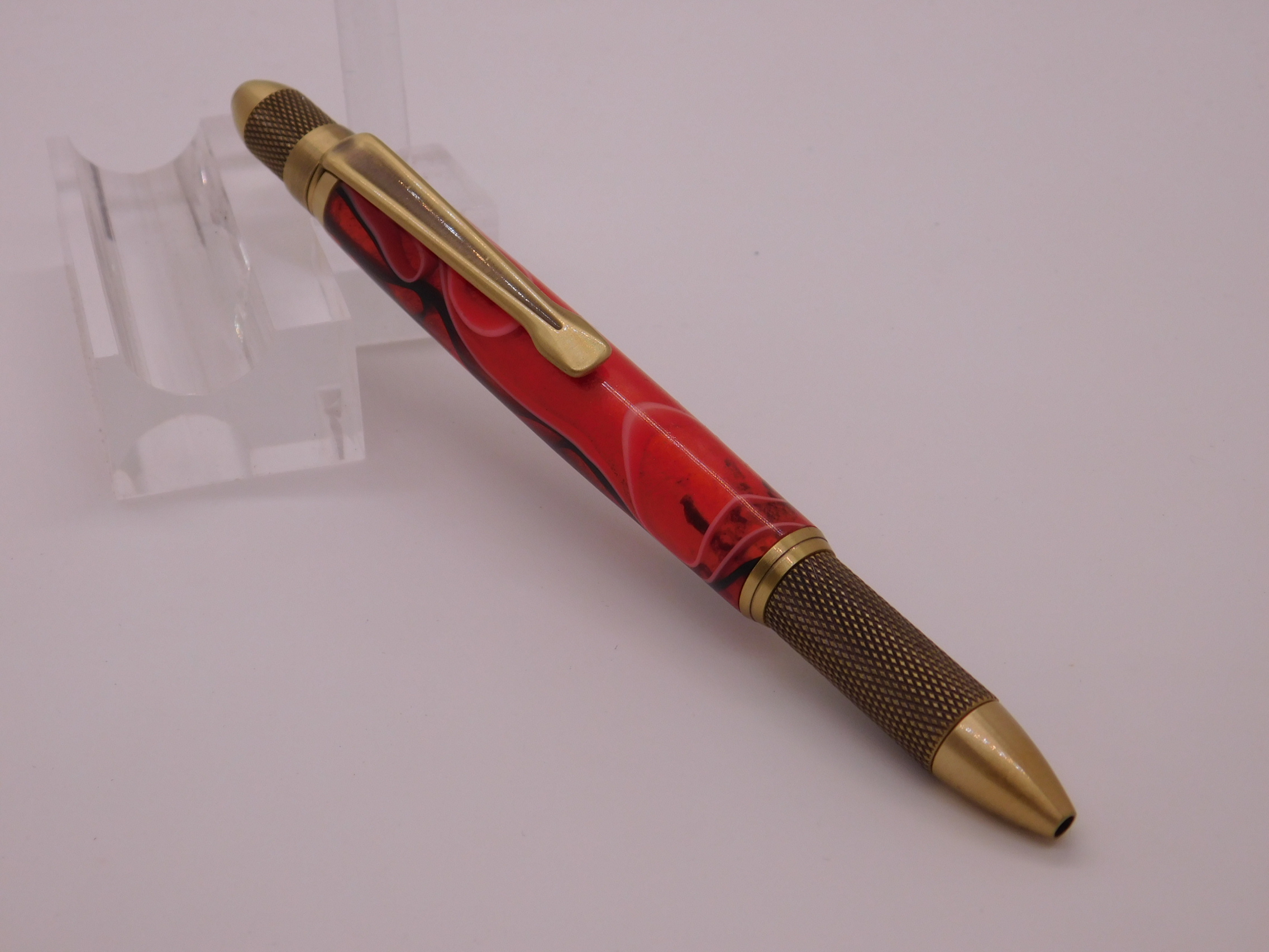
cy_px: 476
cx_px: 634
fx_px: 2163
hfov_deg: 32.7
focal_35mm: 59
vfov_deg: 24.8
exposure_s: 1/125
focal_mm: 10.4
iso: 125
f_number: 4
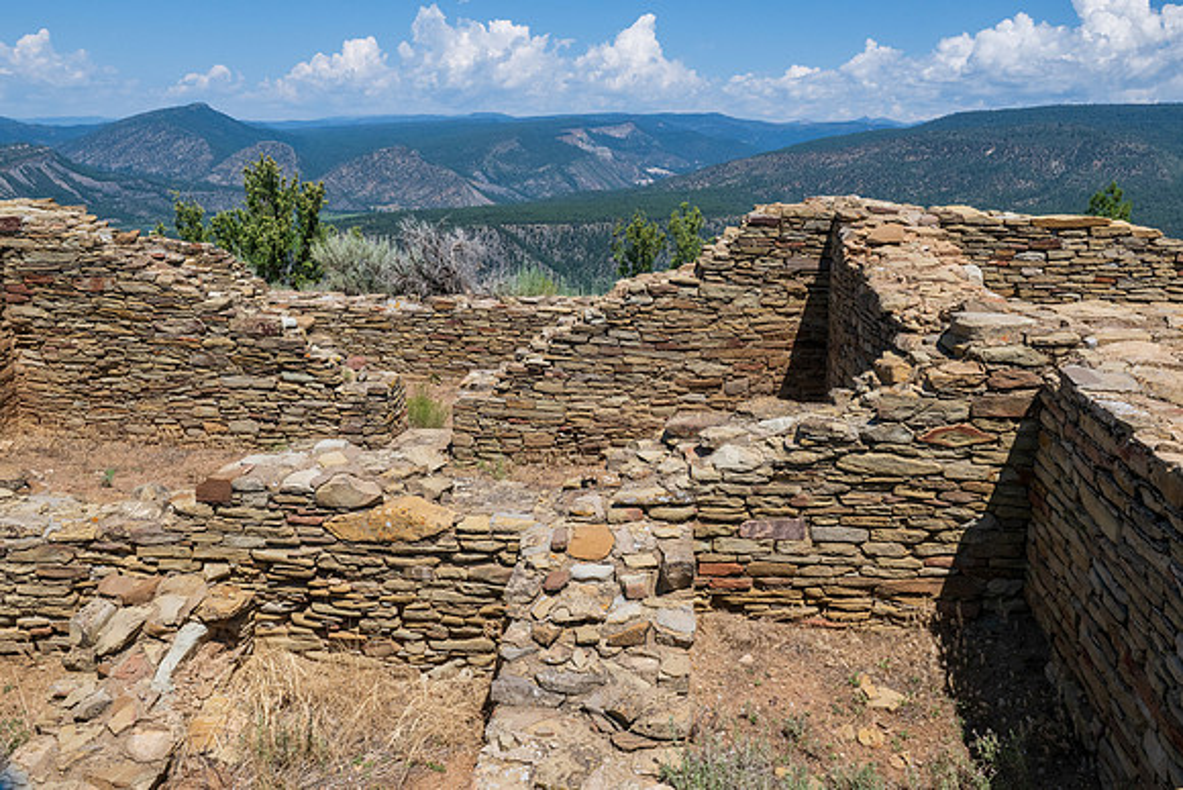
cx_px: 598
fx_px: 1046
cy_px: 371
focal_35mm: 32
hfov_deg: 59.0
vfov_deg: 41.3
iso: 500
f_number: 14
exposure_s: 1/500
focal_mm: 27
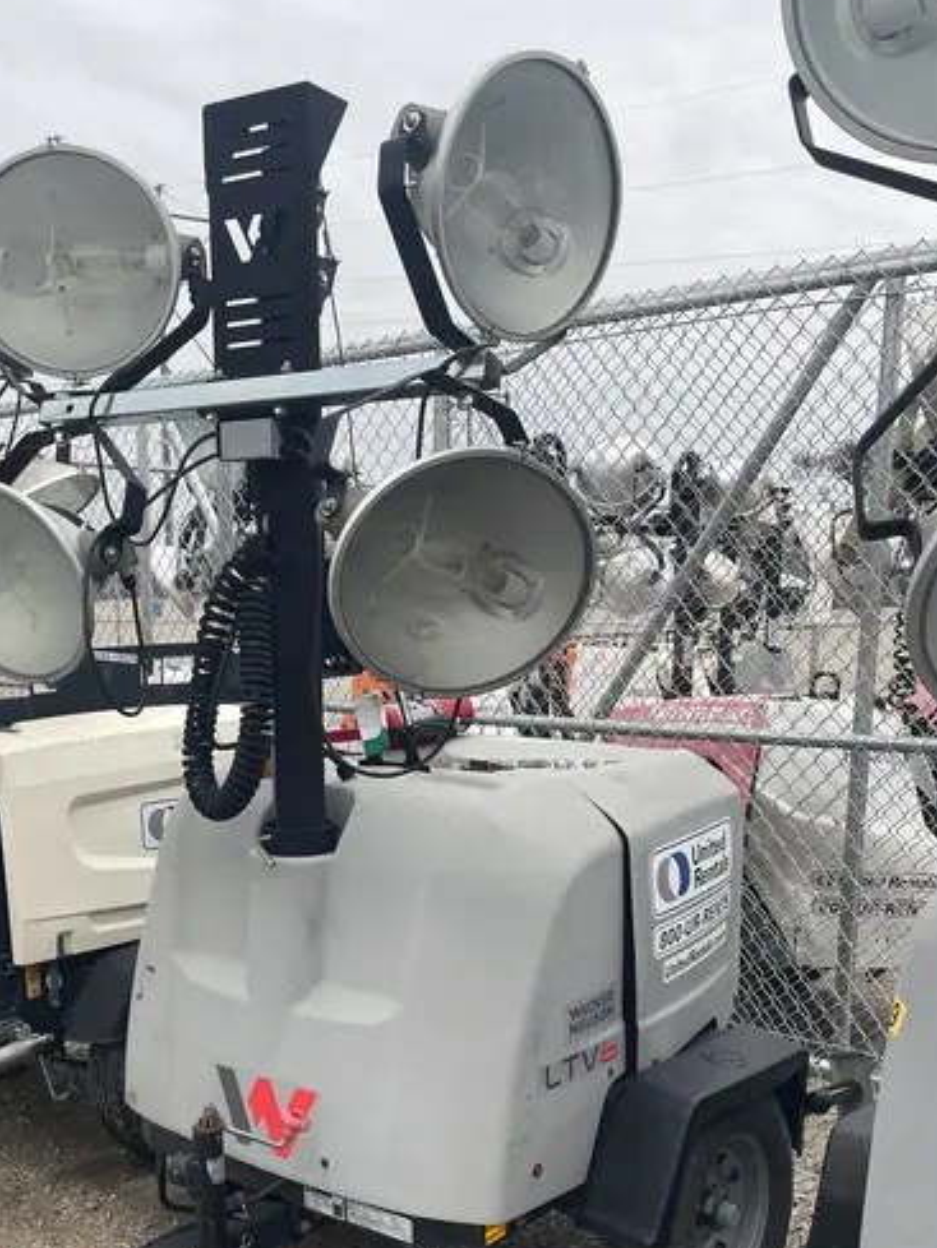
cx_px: 289
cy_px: 854
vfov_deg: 46.9
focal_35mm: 39
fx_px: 1407
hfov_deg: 36.3
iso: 50
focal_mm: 4.2
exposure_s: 1/686
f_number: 1.6
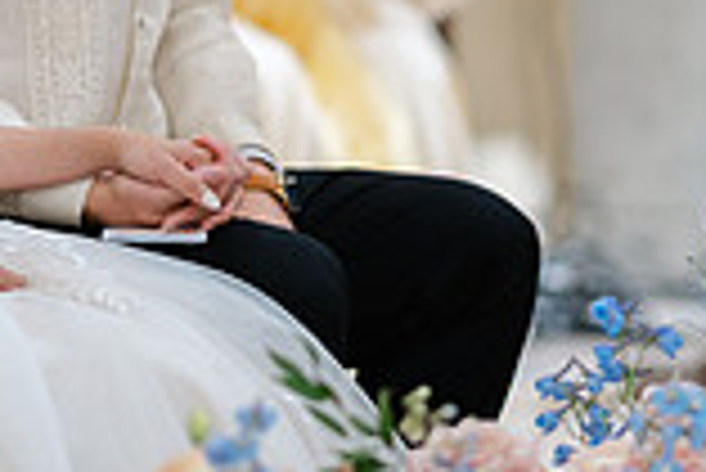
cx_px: 369
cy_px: -20
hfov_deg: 5.2
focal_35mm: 398
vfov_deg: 3.5
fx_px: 7812
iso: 400
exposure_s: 1/100
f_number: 1.4
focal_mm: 105
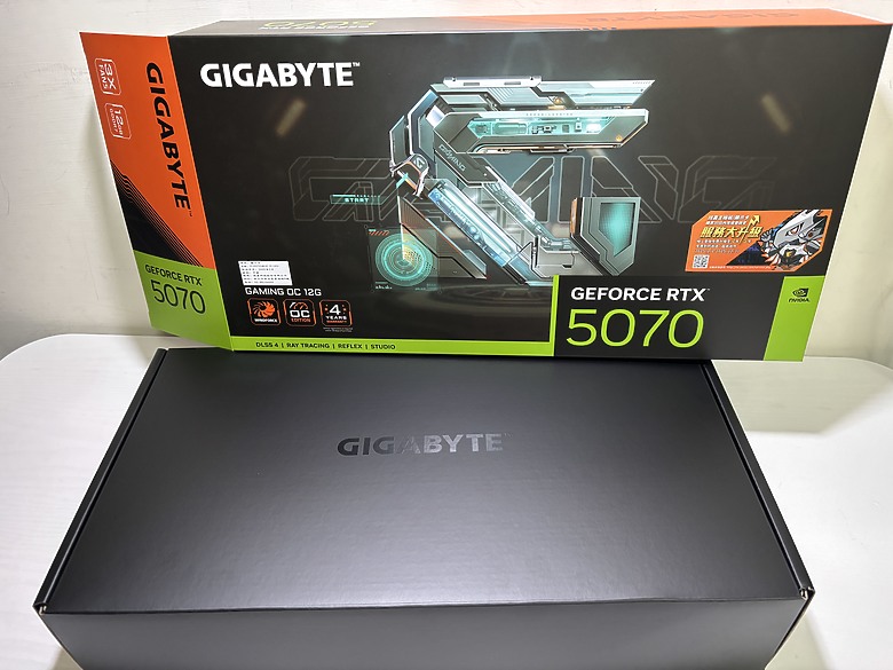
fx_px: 671
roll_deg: +2.7
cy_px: 335
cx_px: 446
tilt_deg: -39.4
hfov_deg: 67.3
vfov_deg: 53.1
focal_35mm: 26
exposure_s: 1/60
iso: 400
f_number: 1.6
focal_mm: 5.96
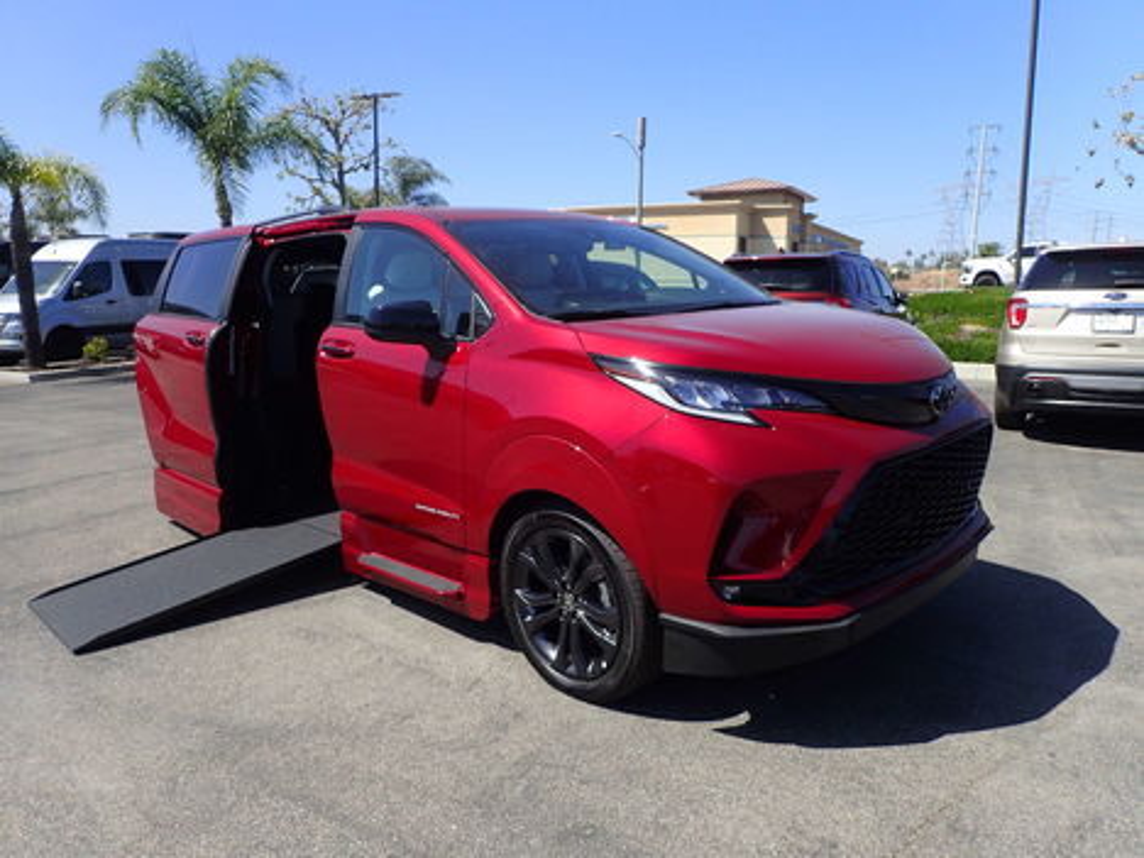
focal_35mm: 25
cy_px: 429
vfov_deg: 54.9
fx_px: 826
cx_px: 572
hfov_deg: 69.4
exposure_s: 1/1250
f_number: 2.8
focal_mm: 4.5
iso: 100
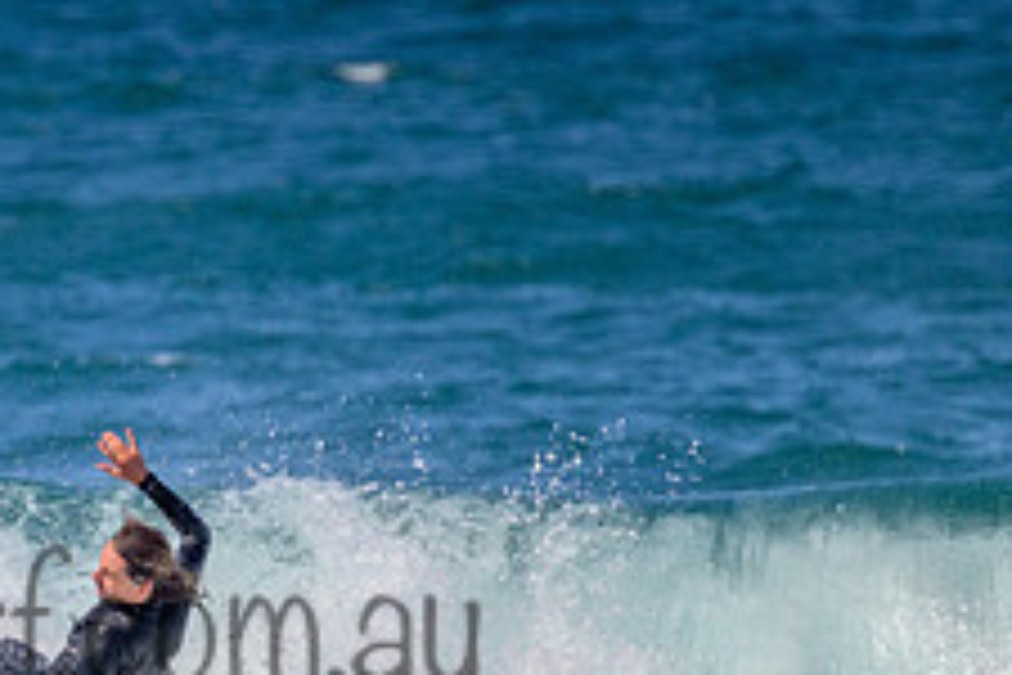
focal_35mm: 2066
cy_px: 578
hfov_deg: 1.0
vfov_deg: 0.7
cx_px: 4
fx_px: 58073
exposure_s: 1/2000
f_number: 11
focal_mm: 800
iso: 640
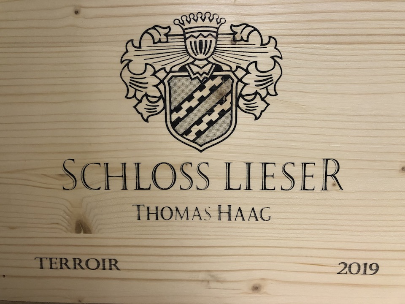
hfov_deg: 63.4
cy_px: 152
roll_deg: +0.9
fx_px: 328
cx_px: 202
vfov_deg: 49.7
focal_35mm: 28
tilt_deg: -6.7
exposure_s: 1/17
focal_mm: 3.99
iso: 100
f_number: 1.8
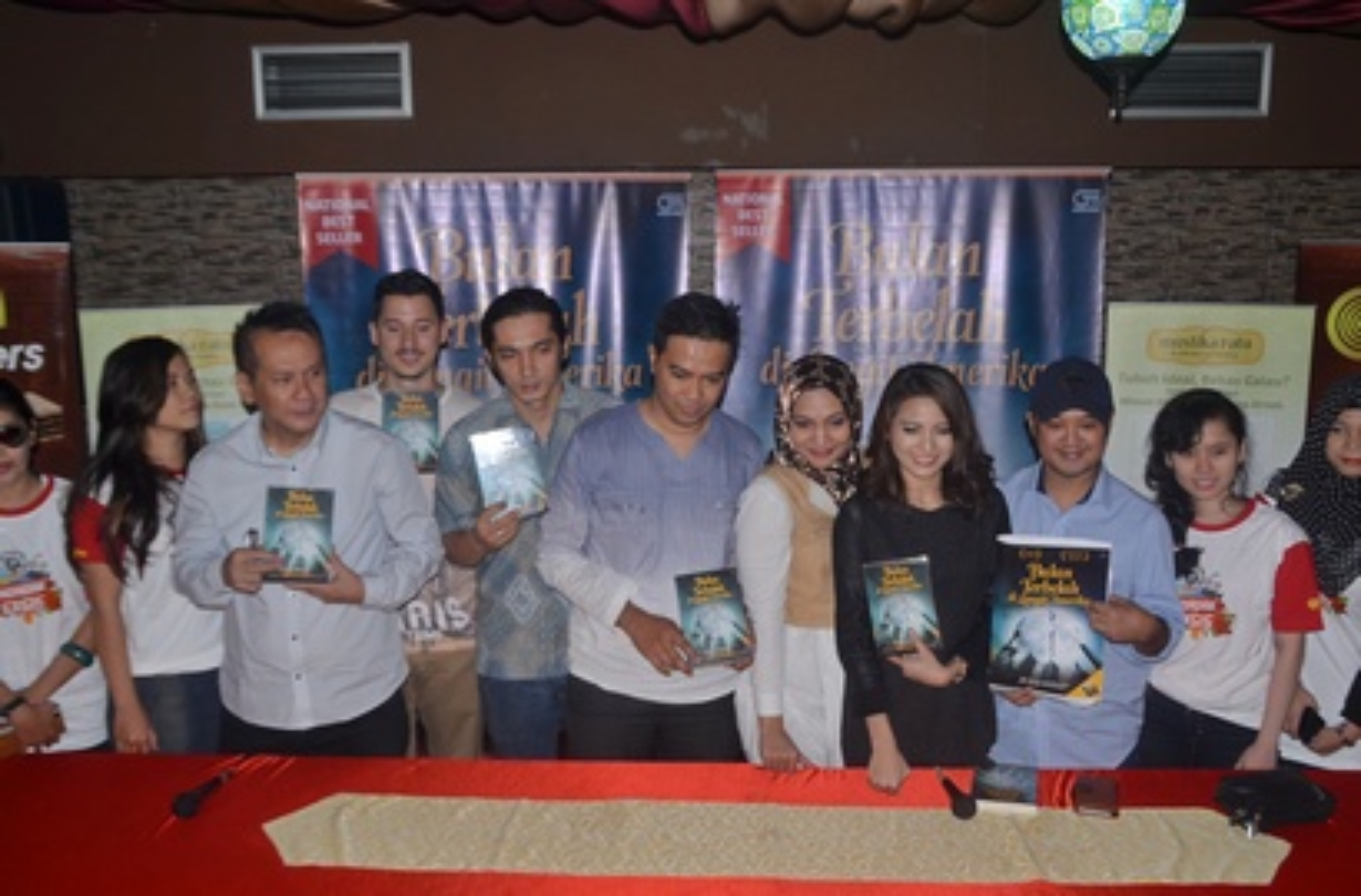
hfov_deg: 51.5
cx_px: 680
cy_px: 448
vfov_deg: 35.2
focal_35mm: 38
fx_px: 1412
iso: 200
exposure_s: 1/90
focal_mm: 25
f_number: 9.5
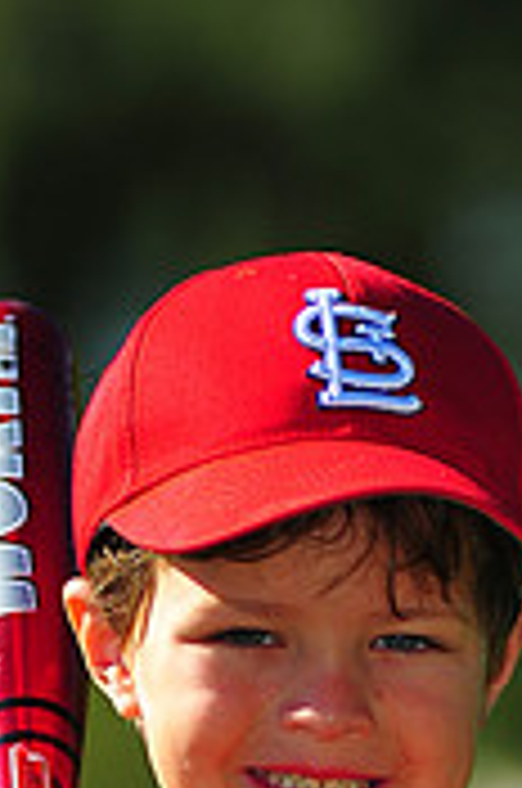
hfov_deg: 2.3
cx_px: 302
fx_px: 13035
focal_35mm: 597
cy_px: 1090
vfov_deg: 3.5
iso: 200
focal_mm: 180
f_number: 3.5
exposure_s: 1/2000
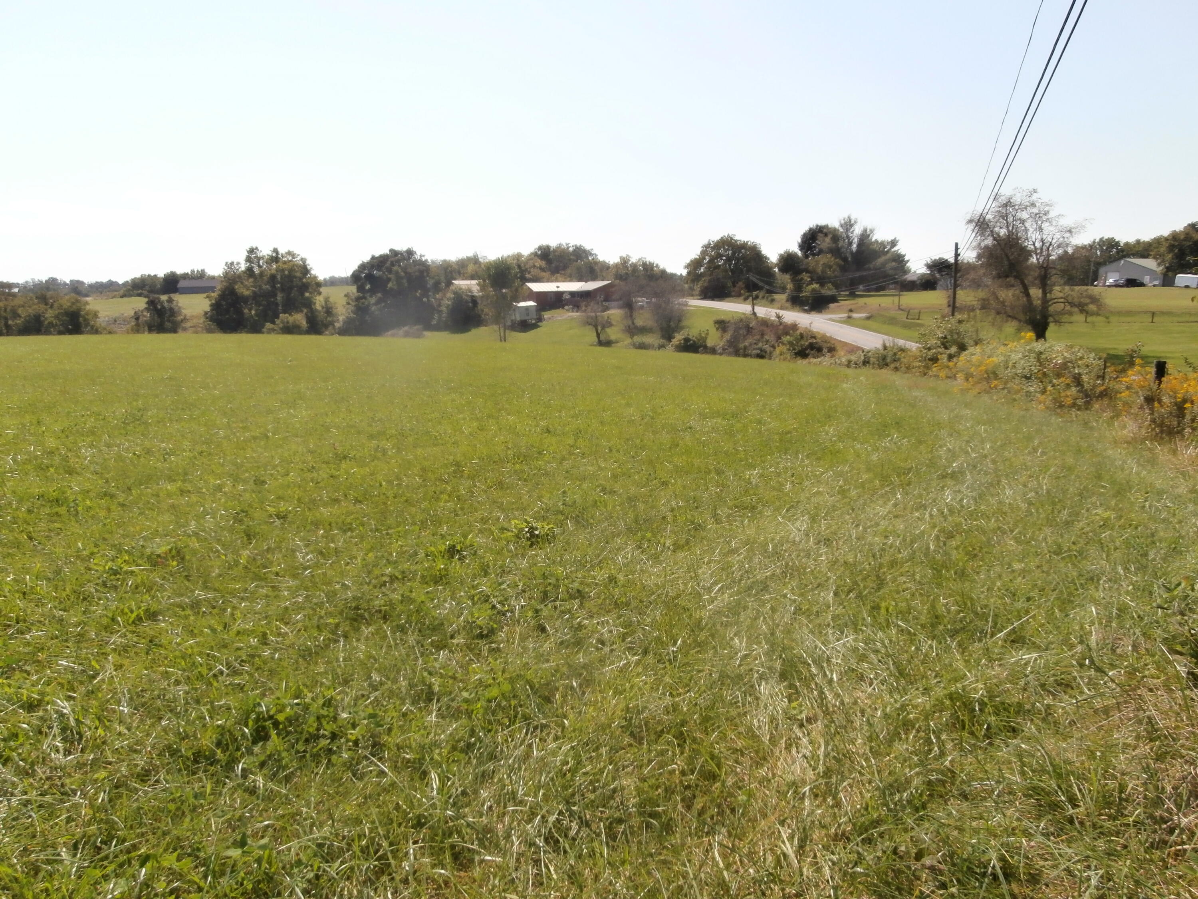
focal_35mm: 24
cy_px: 450
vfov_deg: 56.8
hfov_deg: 71.6
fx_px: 831
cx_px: 599
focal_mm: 4.2
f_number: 7.9
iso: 100
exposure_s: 1/200
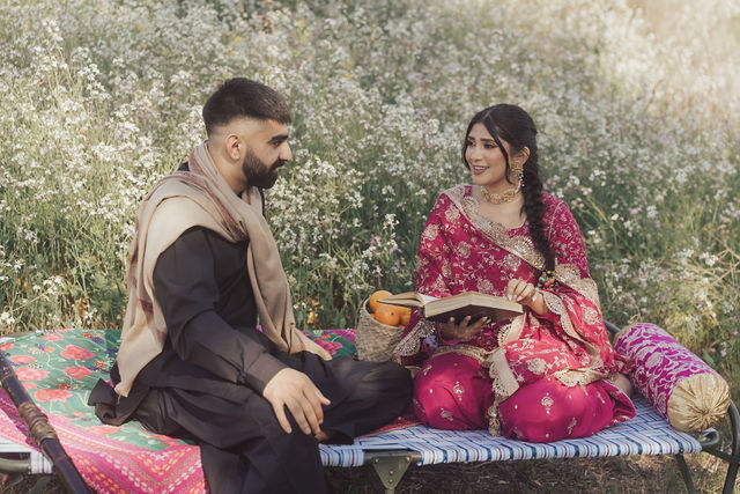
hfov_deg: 35.8
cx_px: 389
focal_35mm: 56
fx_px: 1146
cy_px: 238
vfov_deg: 24.3
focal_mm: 52.5
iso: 125
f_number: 2.8
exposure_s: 1/640
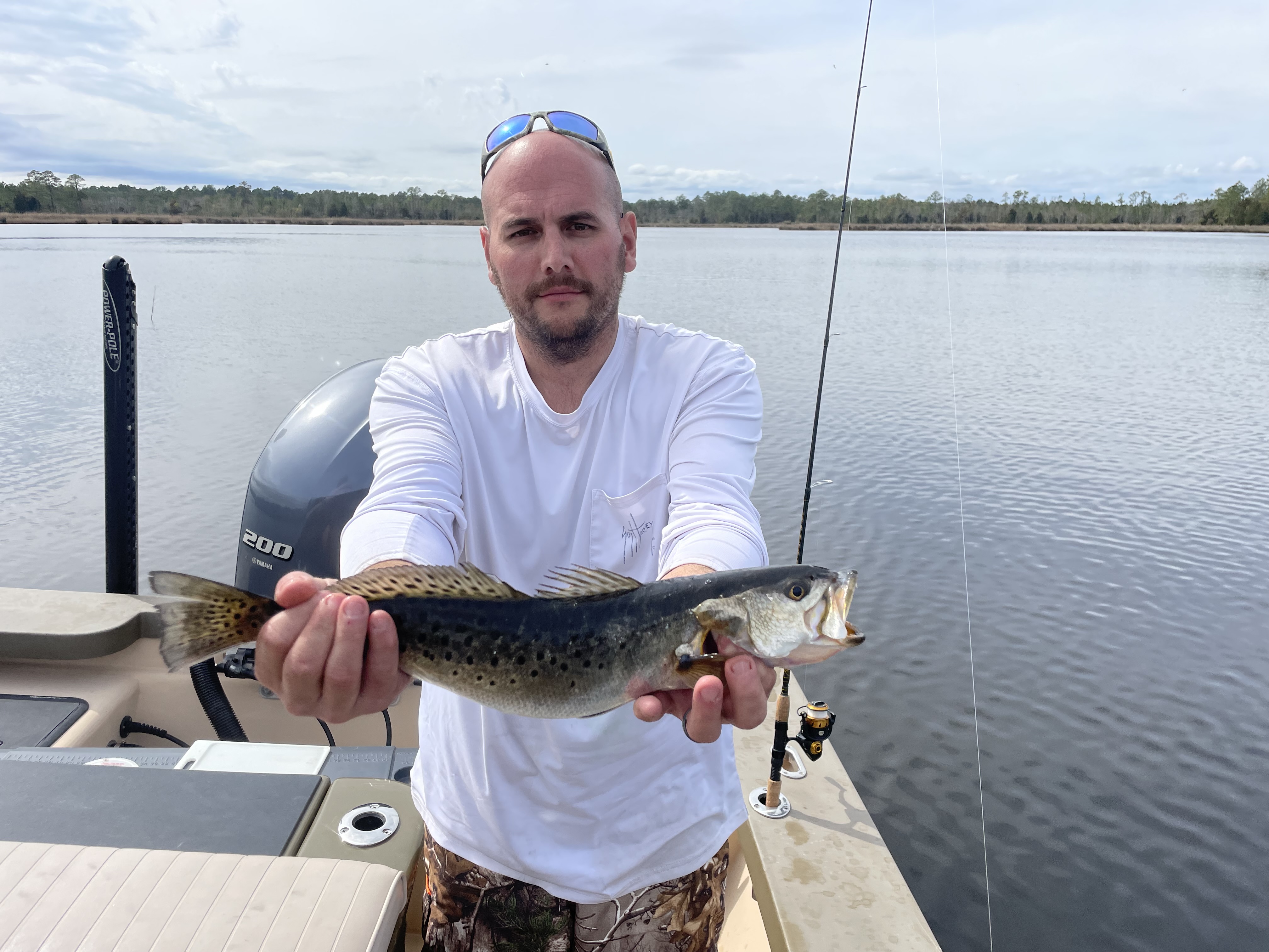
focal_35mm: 26
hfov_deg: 67.3
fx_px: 953
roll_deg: -1.0
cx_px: 634
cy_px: 476
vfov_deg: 53.1
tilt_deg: -13.7
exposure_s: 1/4651
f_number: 1.6
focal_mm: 4.2
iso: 32
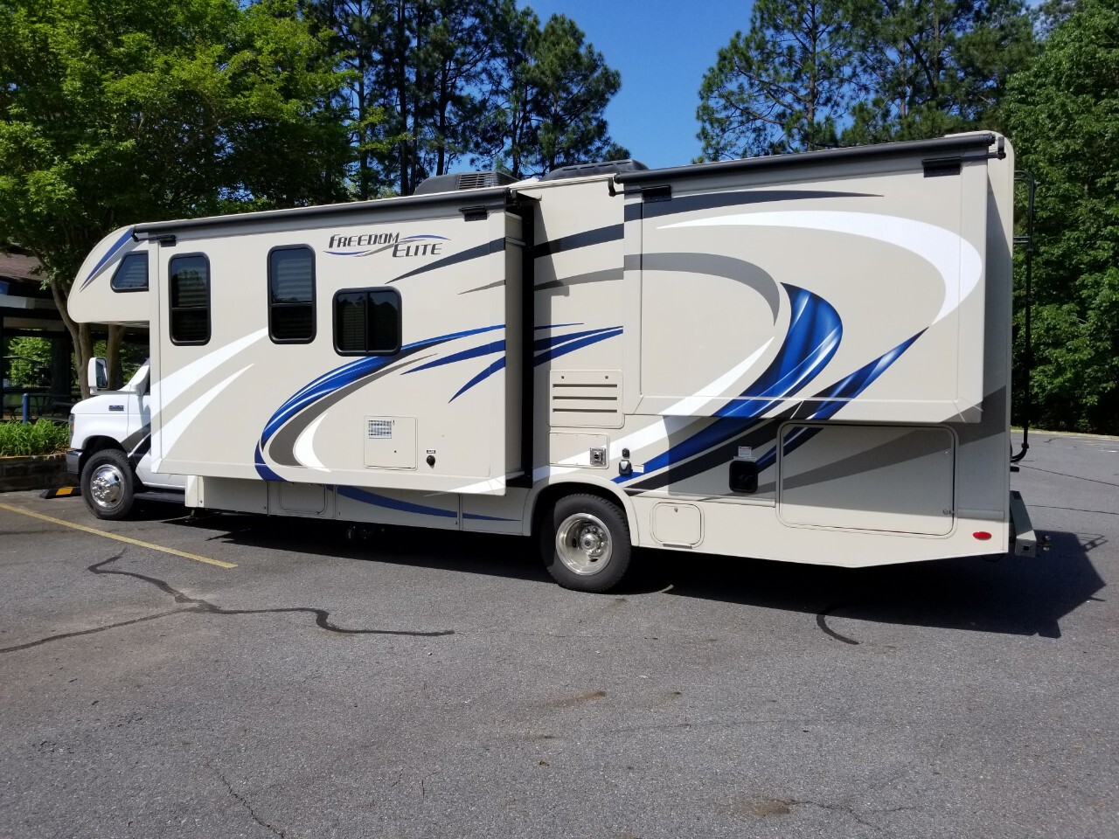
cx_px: 560
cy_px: 420
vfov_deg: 53.1
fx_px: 840
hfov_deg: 67.3
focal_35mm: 26
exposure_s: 1/2608
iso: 50
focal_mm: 4.25
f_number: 1.7
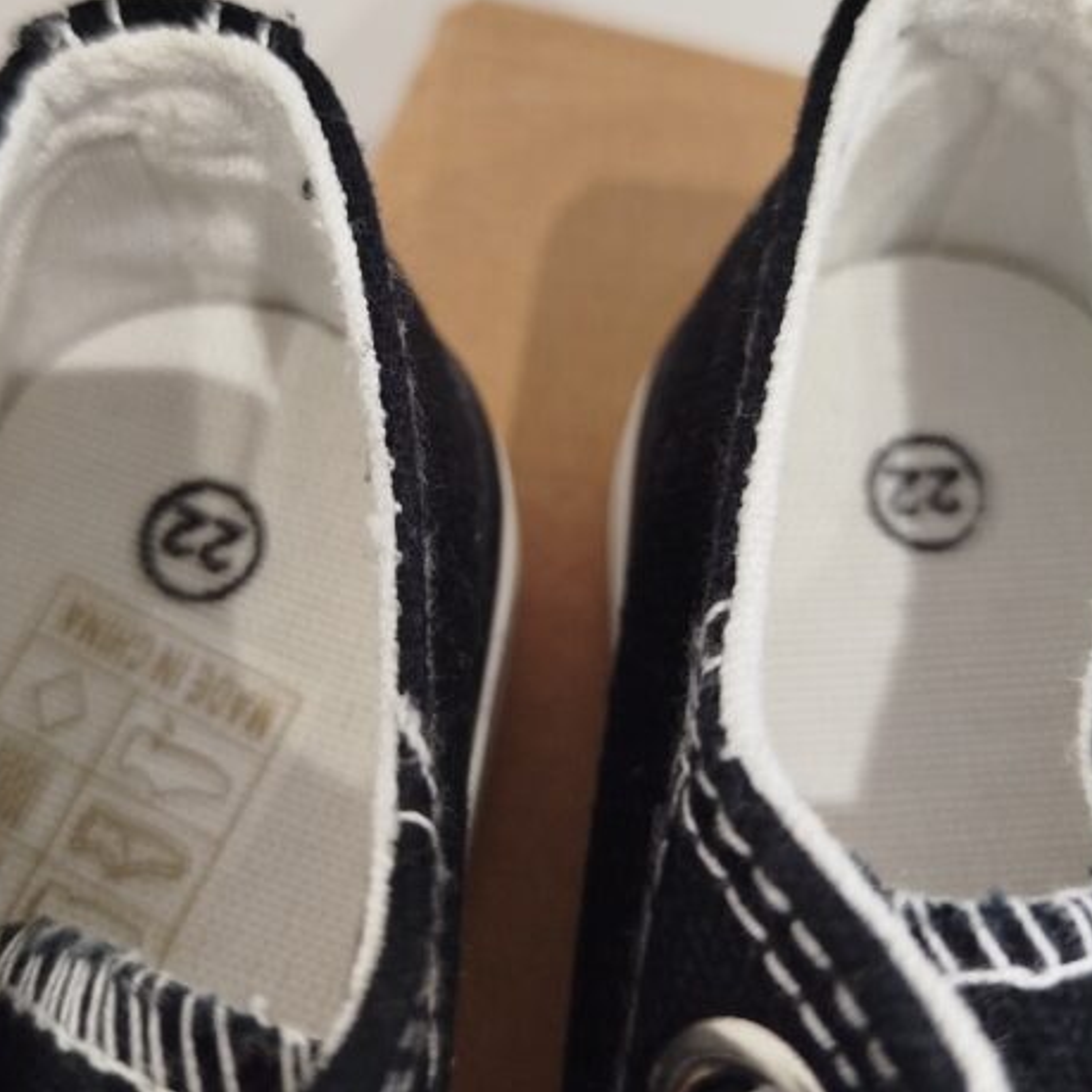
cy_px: 409
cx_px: 540
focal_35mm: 37
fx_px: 1321
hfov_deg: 44.9
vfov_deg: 44.6
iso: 320
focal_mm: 5.31
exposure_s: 1/33
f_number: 1.7
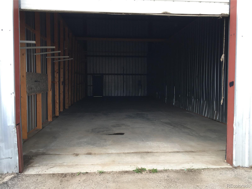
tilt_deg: -1.4
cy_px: 94
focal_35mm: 29
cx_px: 126
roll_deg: -0.9
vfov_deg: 48.2
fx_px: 211
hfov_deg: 61.7
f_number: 2.2
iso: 25
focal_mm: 4.15
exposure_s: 1/303
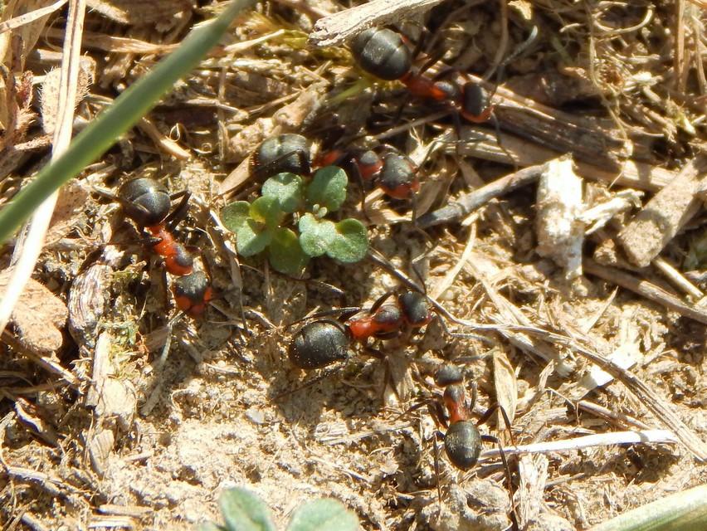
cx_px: 354
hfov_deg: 9.6
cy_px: 266
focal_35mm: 207
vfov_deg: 7.2
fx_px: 4230
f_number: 5.4
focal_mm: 37.1
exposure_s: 1/320
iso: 125
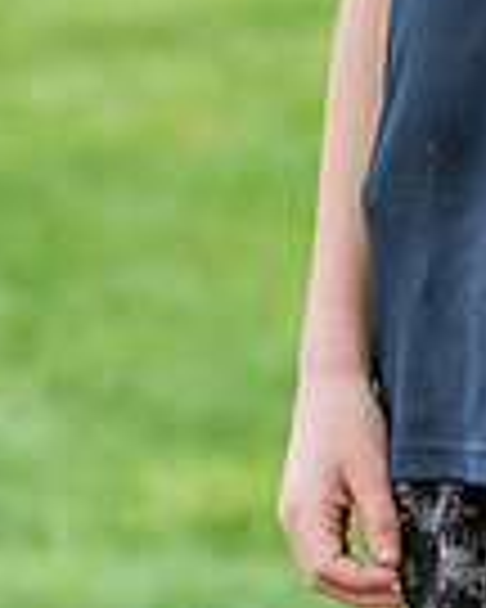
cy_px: -401
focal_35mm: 626
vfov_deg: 3.1
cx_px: 632
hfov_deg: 2.5
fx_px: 11255
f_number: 6.3
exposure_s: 1/60
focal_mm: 200
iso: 100
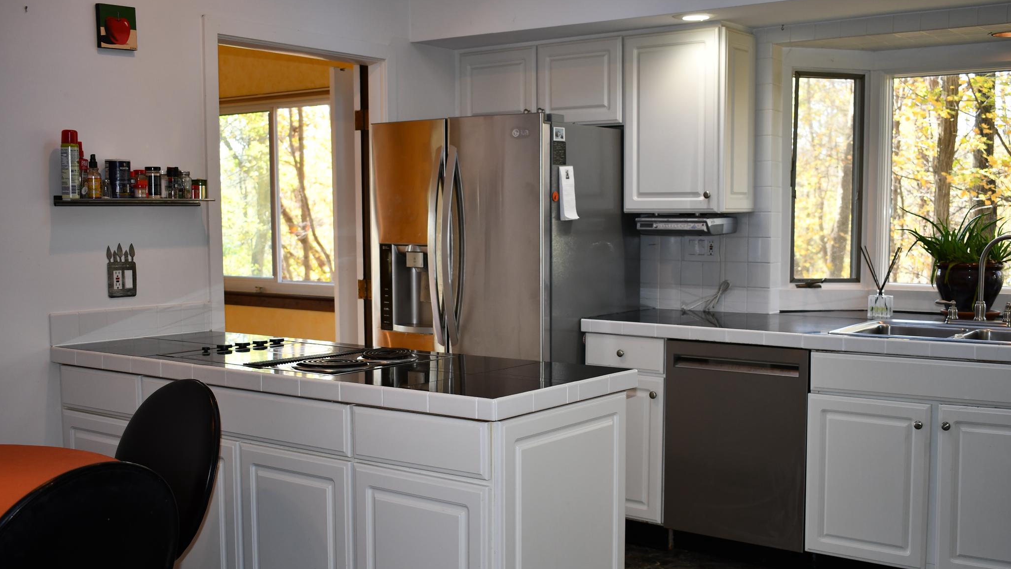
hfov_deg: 49.4
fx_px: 1099
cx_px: 506
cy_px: 333
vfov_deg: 29.0
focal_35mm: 41
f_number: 4
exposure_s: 1/80
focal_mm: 26
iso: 400
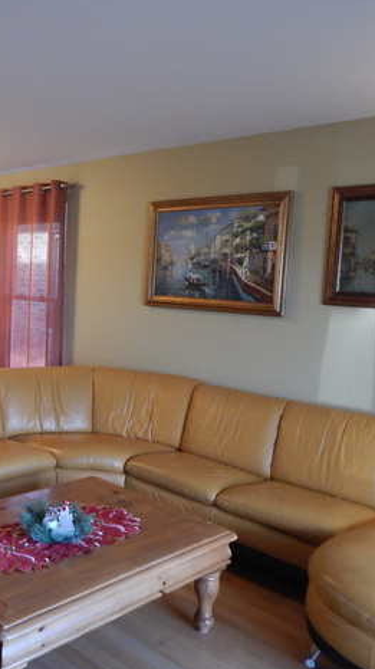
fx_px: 584
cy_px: 328
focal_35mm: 33
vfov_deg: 59.5
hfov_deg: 33.0
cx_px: 10
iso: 320
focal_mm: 4
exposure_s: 1/30
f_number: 3
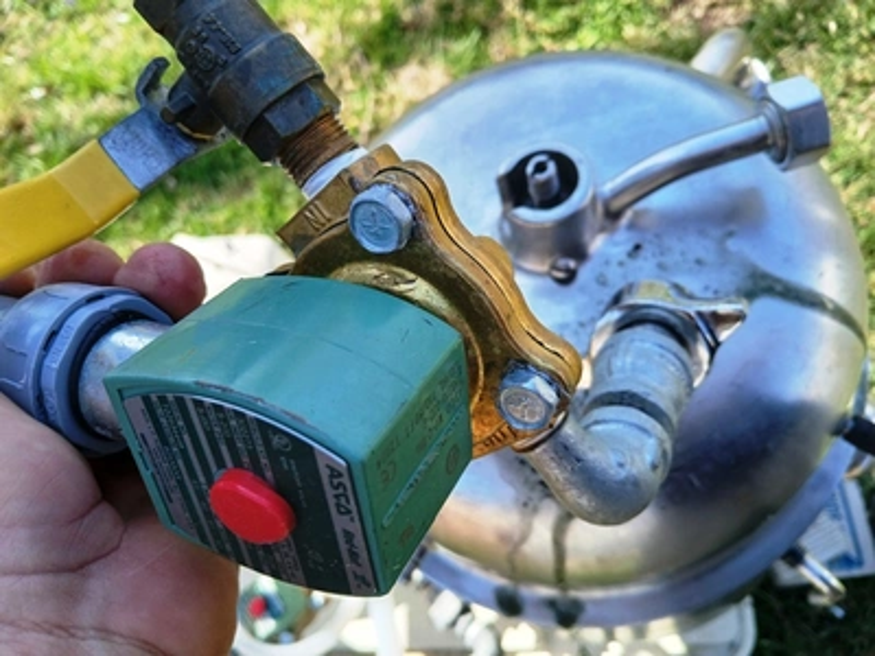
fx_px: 657
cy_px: 328
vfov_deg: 53.1
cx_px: 438
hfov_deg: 67.3
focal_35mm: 26
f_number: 1.8
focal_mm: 3.98
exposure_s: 1/156
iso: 20
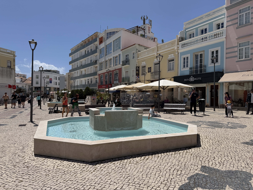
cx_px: 126
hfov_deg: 71.6
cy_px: 95
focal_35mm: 24
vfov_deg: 56.8
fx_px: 175
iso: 80
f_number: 1.8
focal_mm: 6.8
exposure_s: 1/10309
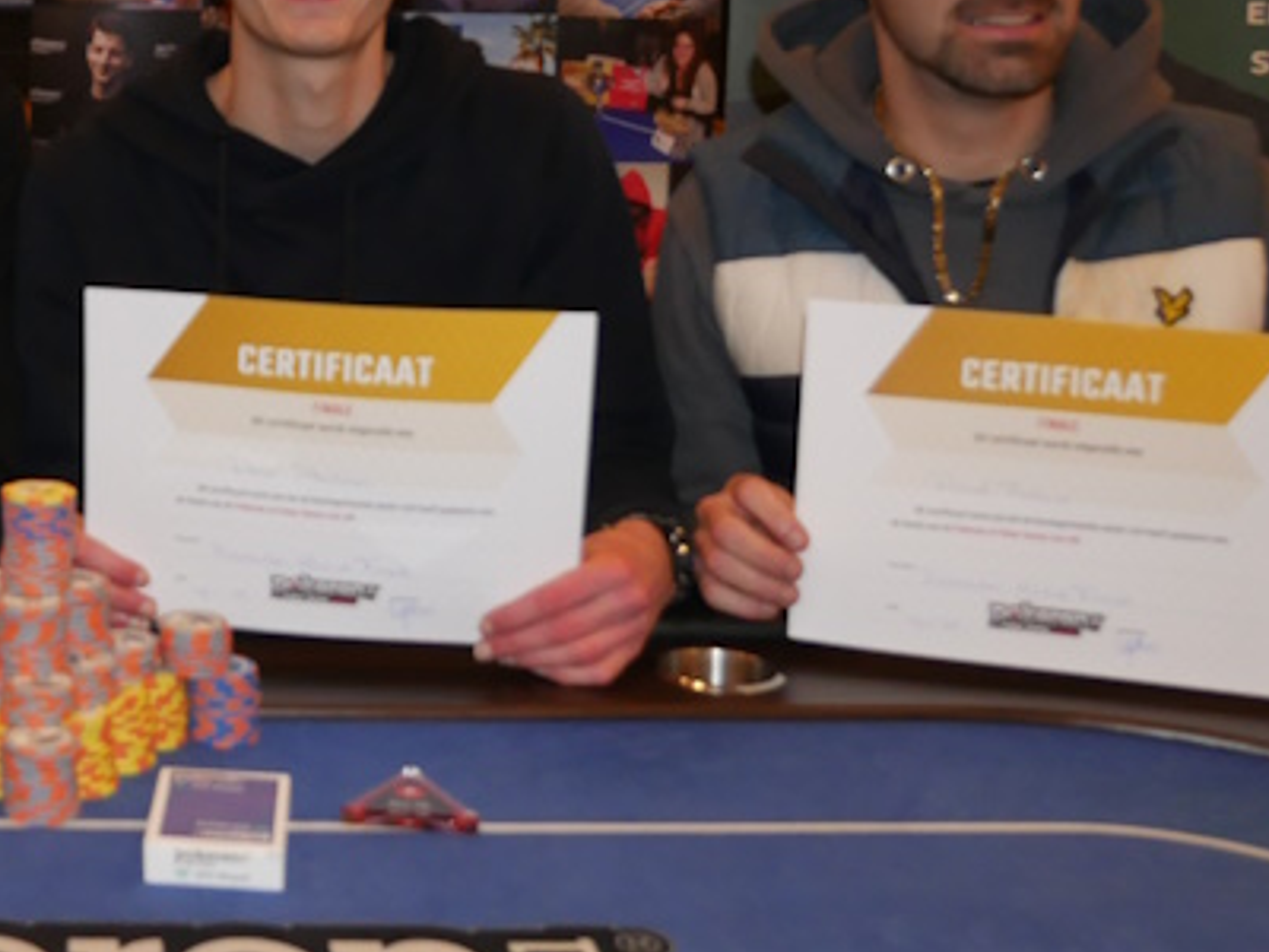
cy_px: 24
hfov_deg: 30.3
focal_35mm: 60
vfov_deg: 23.5
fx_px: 2200
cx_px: 48
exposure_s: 1/60
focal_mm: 12
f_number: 3.5
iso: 800
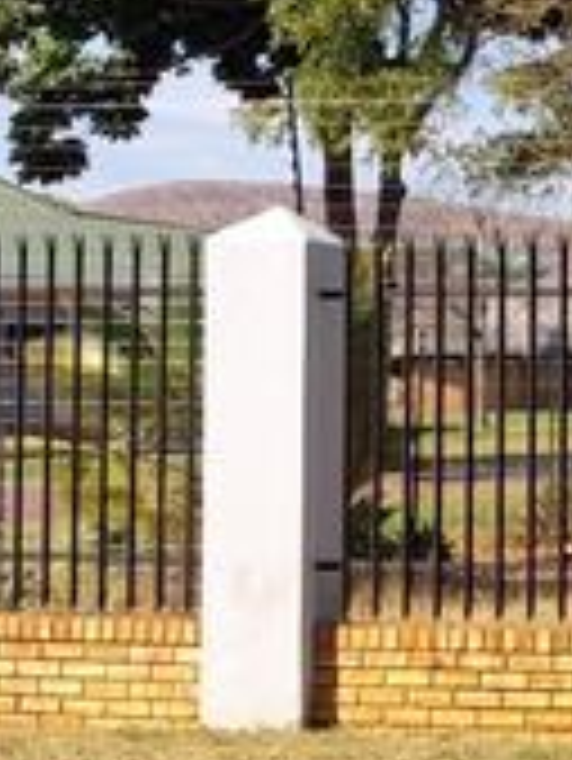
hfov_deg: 10.9
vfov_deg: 15.4
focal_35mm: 128
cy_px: 306
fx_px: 2817
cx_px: 1018
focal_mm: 4
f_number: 1.8
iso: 25
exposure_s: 1/365
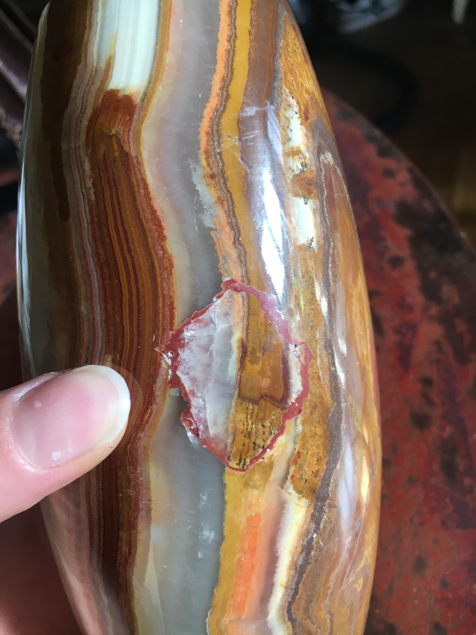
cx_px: 238
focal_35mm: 29
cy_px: 318
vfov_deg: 61.7
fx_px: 532
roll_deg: +25.3
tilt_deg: -44.9
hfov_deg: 48.2
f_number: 2.2
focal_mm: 4.15
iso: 50
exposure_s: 1/33
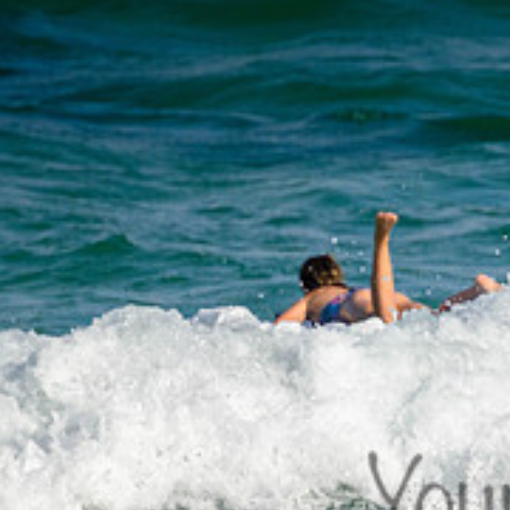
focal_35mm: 2197
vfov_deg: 0.8
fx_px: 36621
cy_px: 472
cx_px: 660
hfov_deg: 0.8
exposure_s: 1/2000
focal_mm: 800
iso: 900
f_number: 11
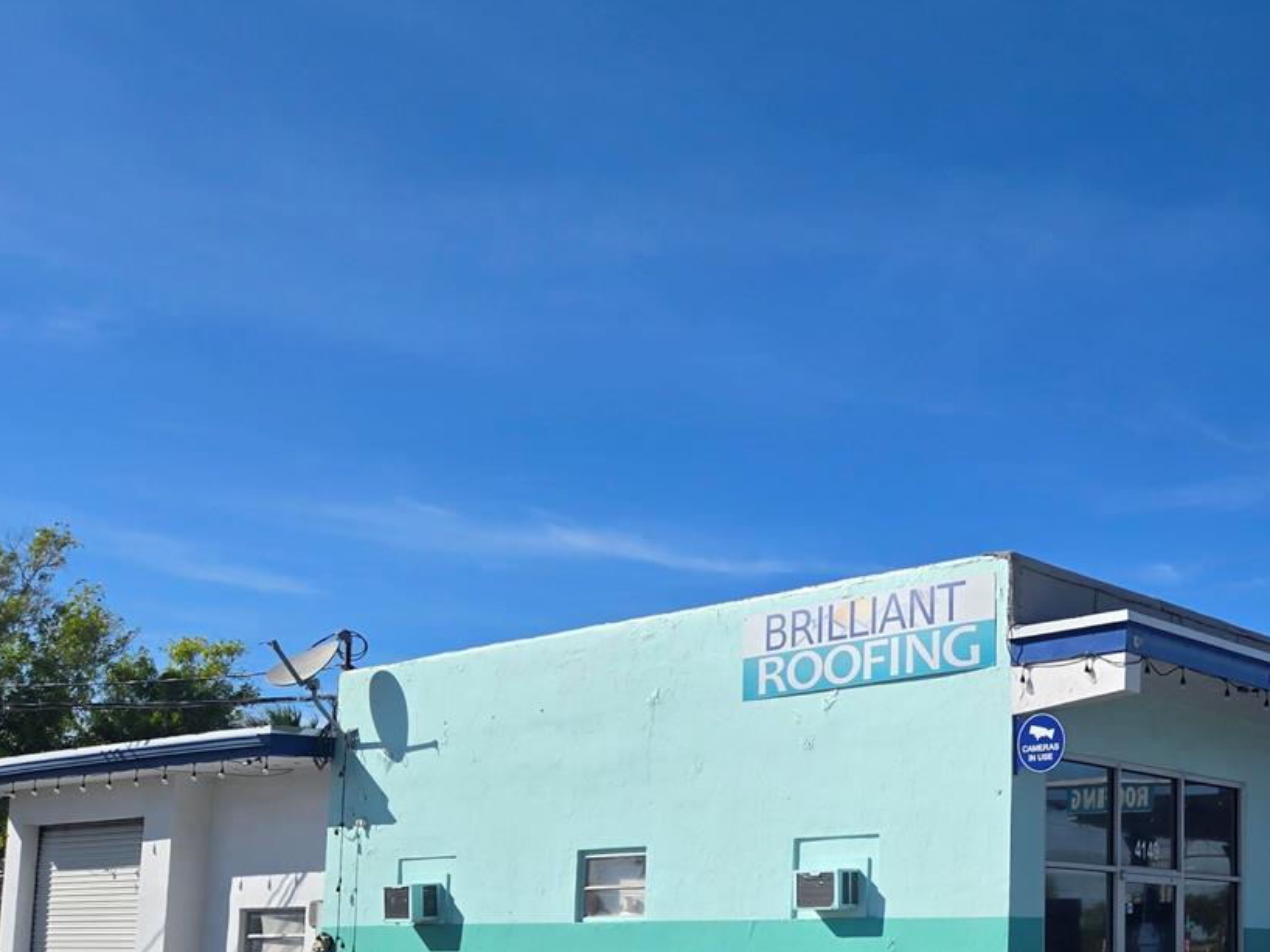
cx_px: 1102
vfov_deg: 31.1
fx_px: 1650
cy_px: 800
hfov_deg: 39.5
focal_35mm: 45
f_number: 1.8
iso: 25
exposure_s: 1/2767
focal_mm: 5.4
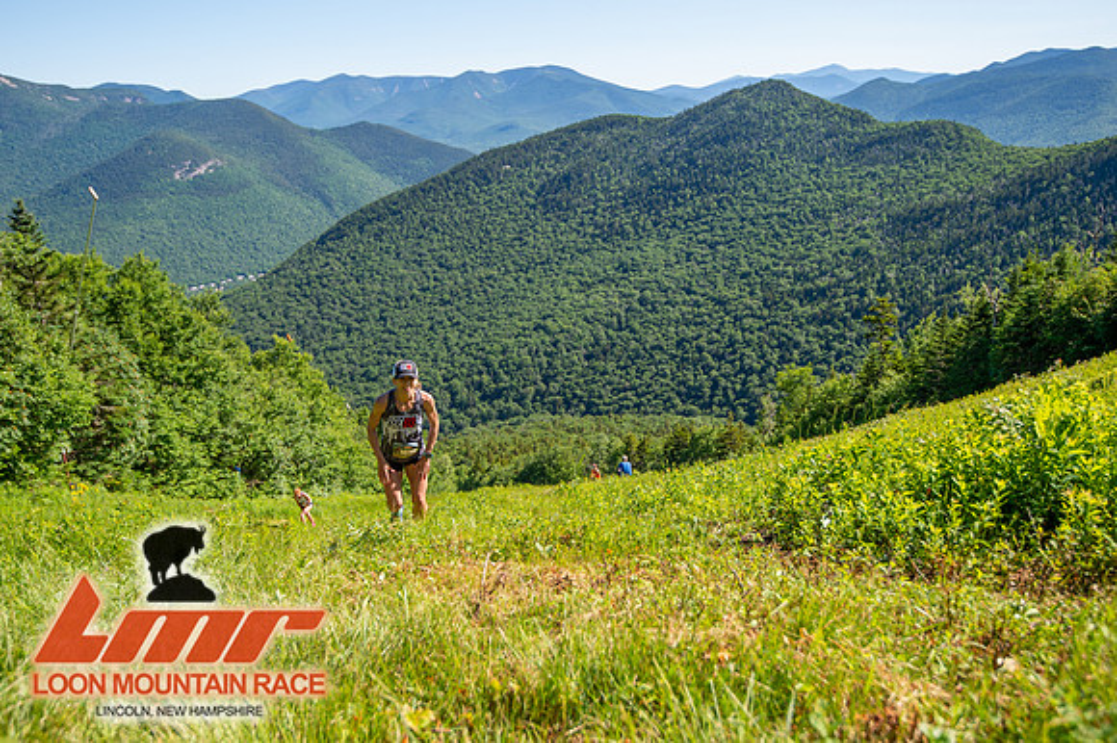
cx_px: 558
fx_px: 961
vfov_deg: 42.3
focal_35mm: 31
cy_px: 372
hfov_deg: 60.3
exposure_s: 1/320
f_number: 5
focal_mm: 31
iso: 100
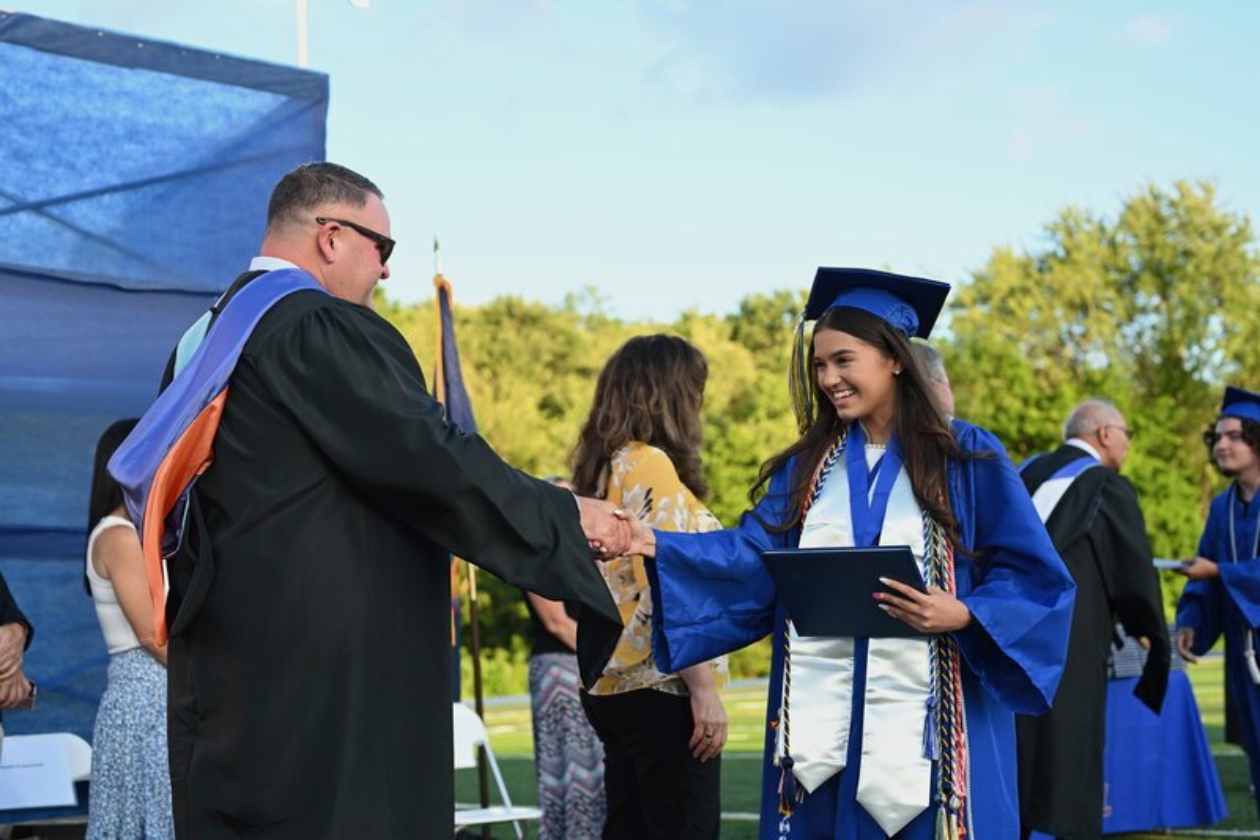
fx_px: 1750
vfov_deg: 27.0
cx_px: 630
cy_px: 420
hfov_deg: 39.6
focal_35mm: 50
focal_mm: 50
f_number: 4
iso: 450
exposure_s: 1/500
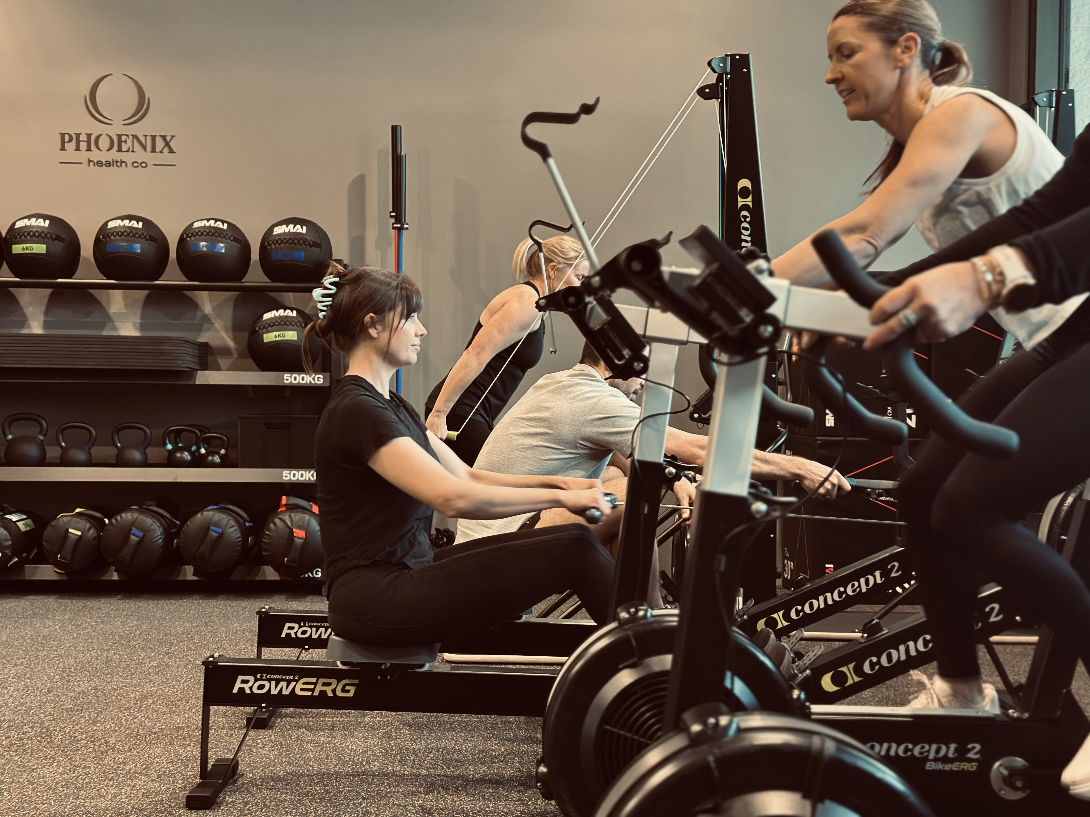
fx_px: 1511
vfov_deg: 30.3
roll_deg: +0.9
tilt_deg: +0.5
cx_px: 545
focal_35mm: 48
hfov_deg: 39.7
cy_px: 408
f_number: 1.78
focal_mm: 6.86
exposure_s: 1/50
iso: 200
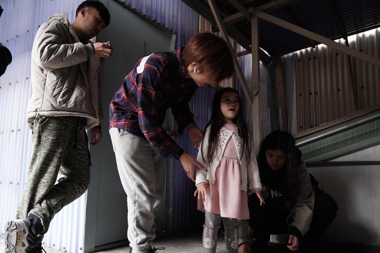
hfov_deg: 60.3
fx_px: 327
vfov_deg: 42.3
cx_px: 190
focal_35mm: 31
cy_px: 126
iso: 1250
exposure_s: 1/125
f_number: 2.8
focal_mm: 31
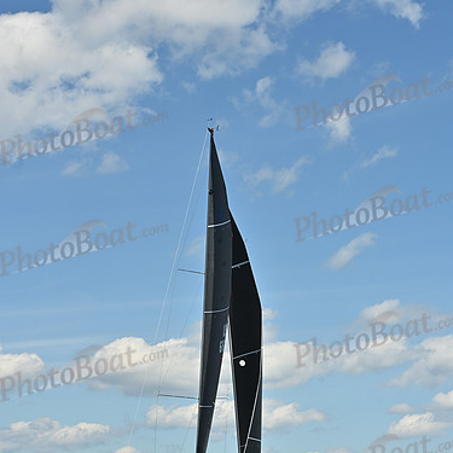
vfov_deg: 18.8
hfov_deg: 18.9
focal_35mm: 92
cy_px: 291
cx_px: 231
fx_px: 1362
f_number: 9
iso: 250
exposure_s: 1/1250
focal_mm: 70
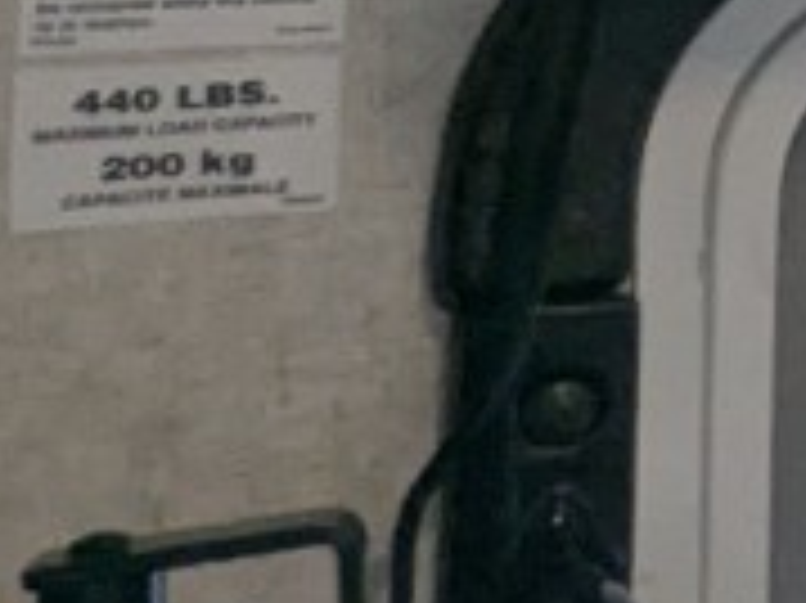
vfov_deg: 11.3
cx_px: 2758
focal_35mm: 125
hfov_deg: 9.6
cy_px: -324
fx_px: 2909
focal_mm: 2.35
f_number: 2.2
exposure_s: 1/157
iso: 138
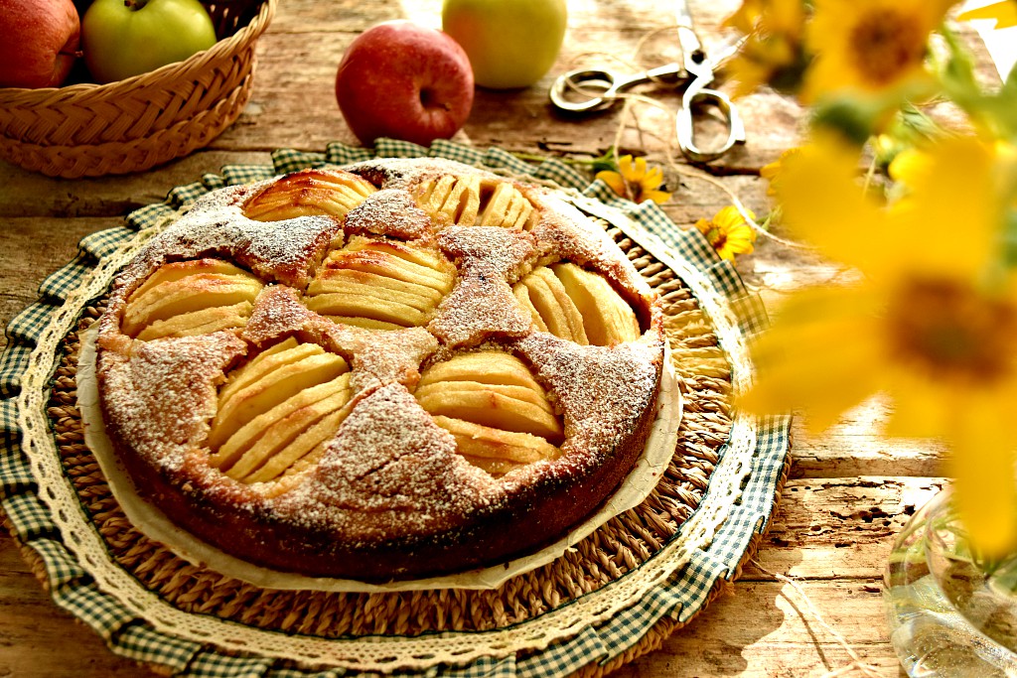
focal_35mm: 39
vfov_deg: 34.2
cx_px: 508
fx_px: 1102
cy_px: 339
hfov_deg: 49.5
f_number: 5
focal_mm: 26
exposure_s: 1/500
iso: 500
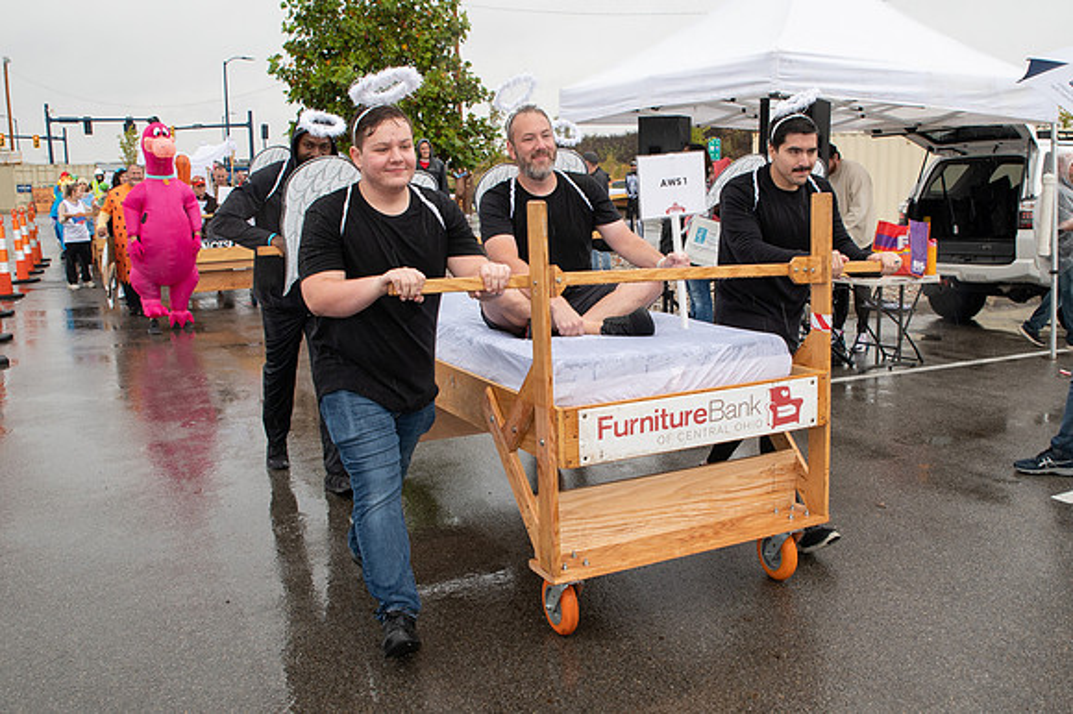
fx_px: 1008
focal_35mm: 34
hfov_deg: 55.8
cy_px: 364
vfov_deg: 39.0
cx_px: 609
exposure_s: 1/200
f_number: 7.1
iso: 400
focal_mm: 24
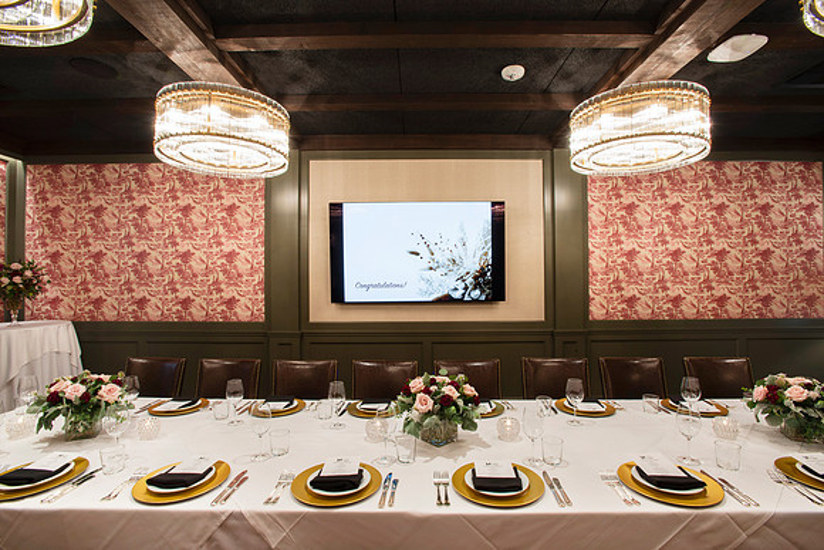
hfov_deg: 93.2
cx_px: 412
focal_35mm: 17
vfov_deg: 70.4
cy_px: 275
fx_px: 390
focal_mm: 17
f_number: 22
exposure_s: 6
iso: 200
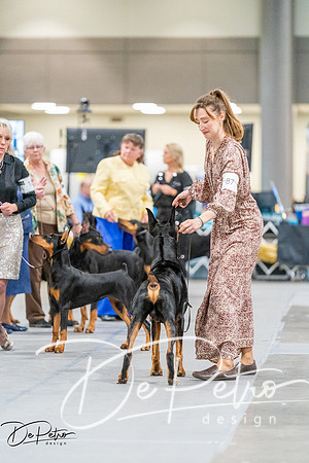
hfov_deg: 6.9
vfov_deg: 10.3
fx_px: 2575
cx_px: 154
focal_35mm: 200
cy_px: 232
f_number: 2.8
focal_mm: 200
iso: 12800
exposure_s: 1/320
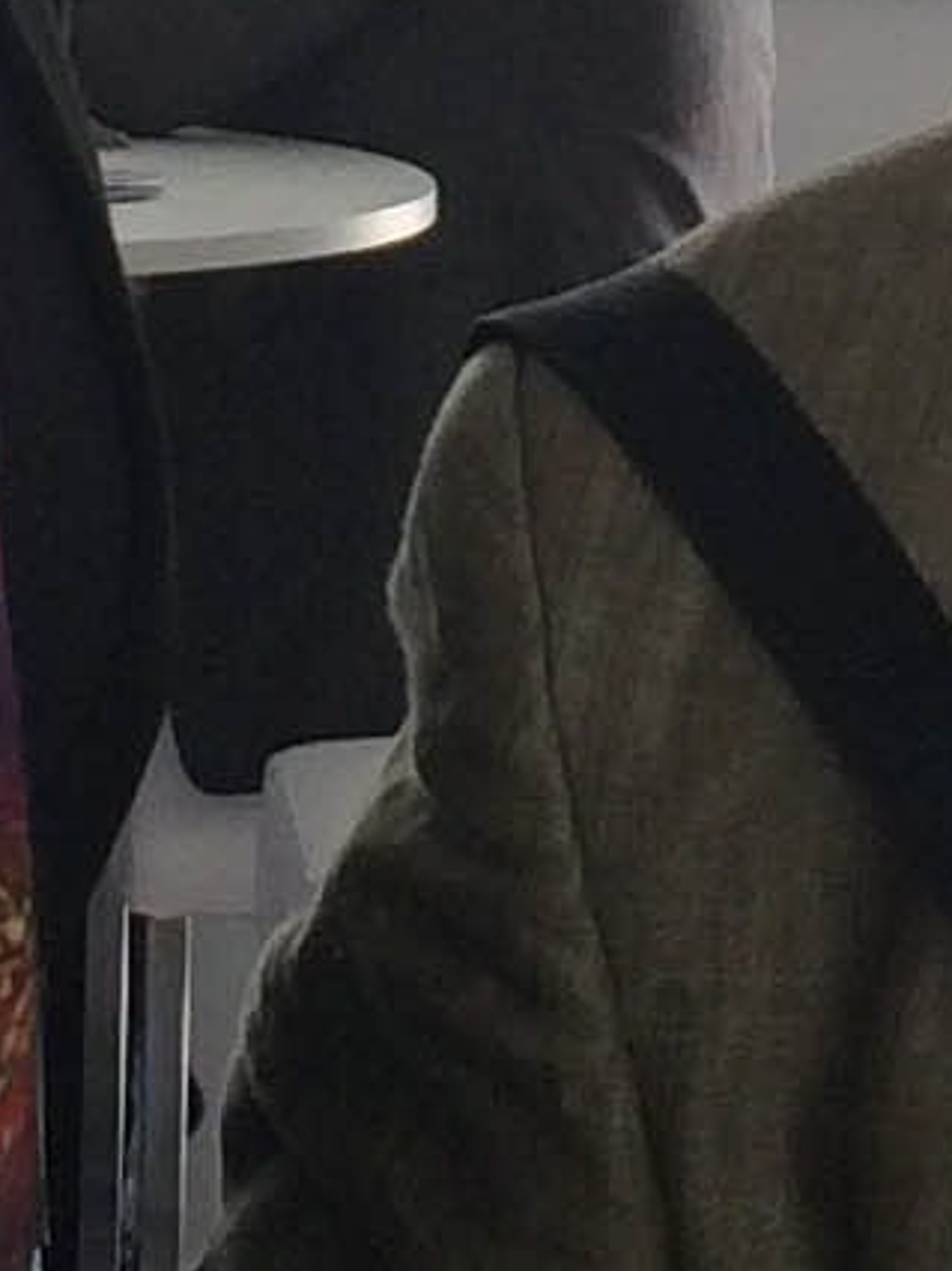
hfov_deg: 6.5
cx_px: 657
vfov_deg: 8.5
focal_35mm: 230
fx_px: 8442
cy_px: -230
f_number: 2.2
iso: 50
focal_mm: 4.12
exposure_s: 1/60
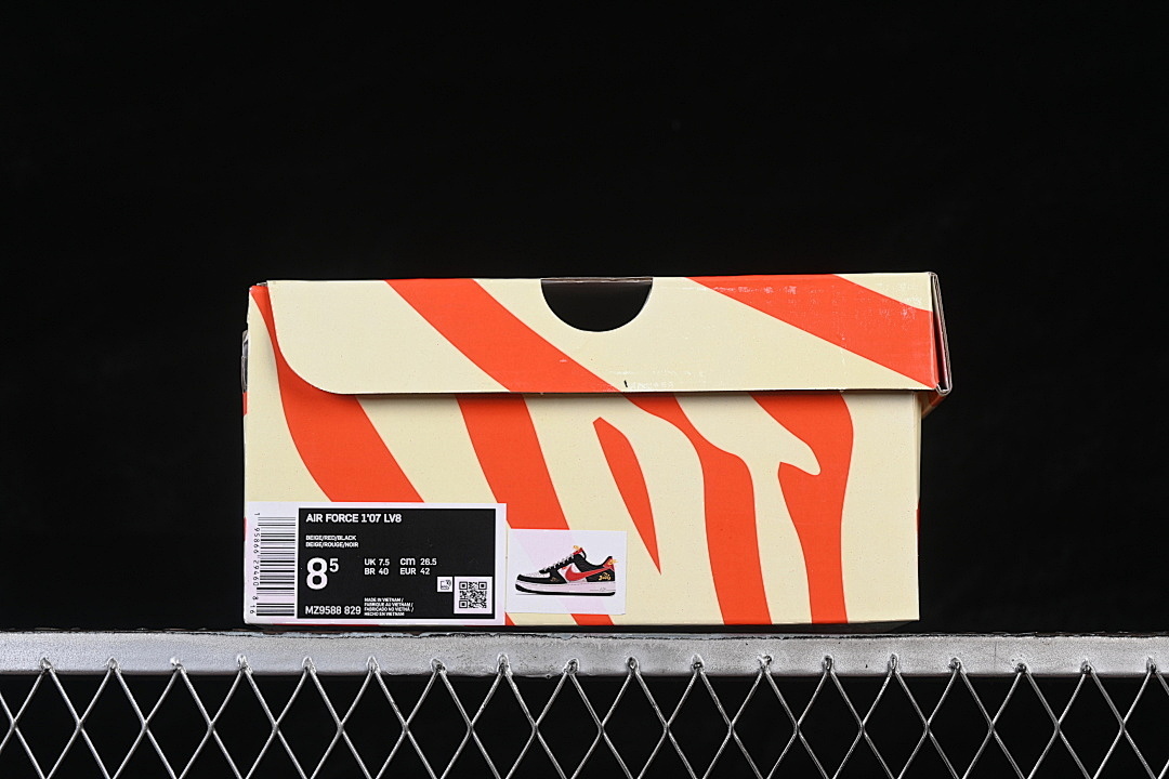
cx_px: 584
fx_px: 2435
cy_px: 390
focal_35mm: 75
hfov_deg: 27.0
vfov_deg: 18.2
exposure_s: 1/60
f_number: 8
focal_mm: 50
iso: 160
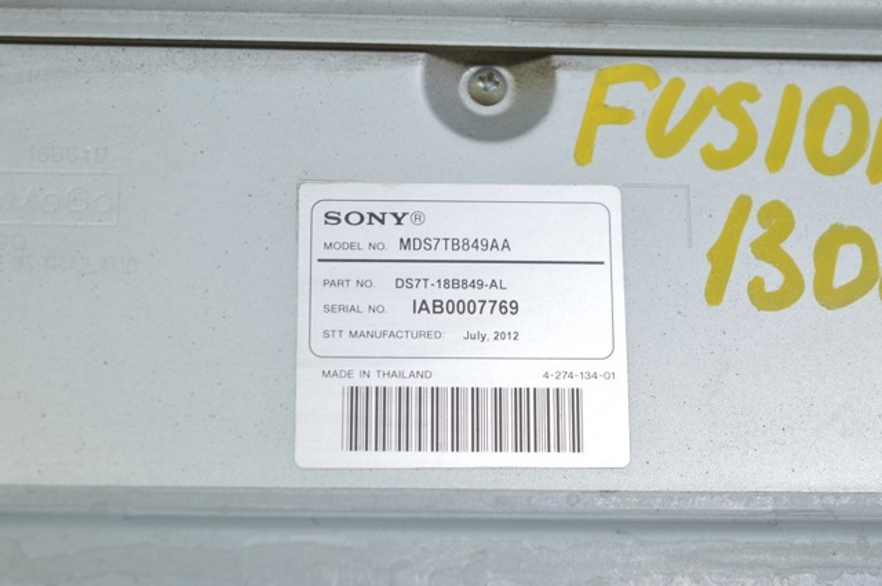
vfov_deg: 17.4
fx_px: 1909
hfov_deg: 26.0
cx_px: 441
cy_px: 293
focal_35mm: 78
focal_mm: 52
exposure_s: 1/25
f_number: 5.6
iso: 400
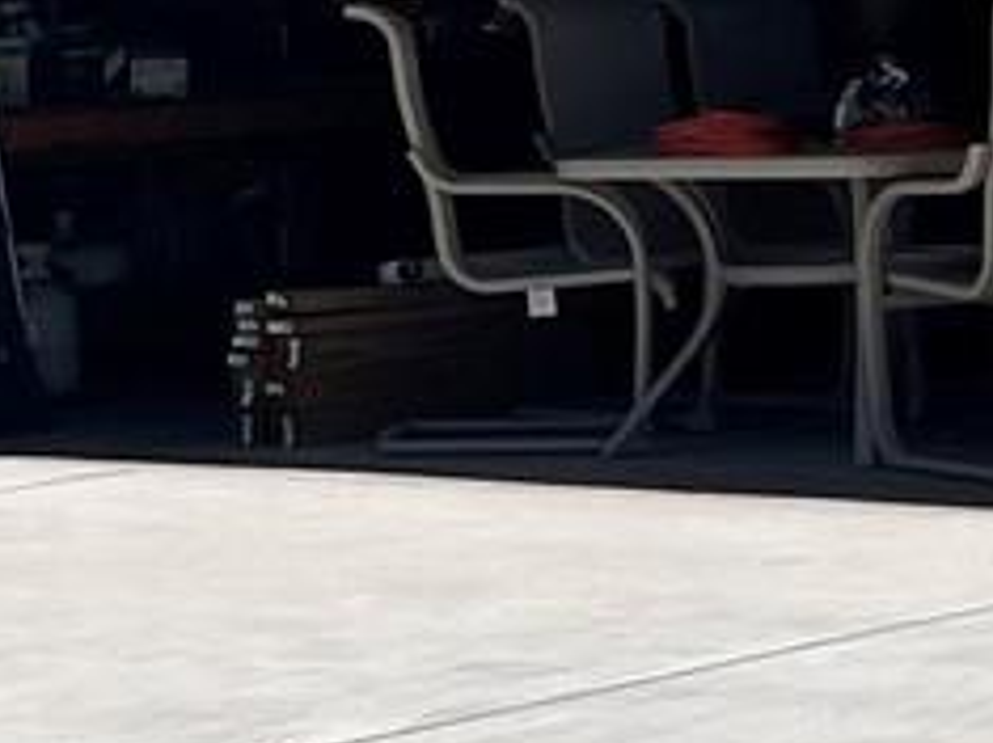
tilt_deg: -2.9
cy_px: 93
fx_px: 5075
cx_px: -423
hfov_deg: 10.8
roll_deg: +2.3
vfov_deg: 8.4
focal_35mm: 177
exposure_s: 1/4717
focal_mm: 5.1
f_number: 1.6
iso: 32
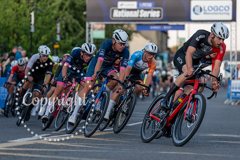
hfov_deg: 12.1
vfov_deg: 8.1
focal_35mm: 169
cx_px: 120
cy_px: 80
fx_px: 1130
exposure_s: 1/800
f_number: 3.2
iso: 1000
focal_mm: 151
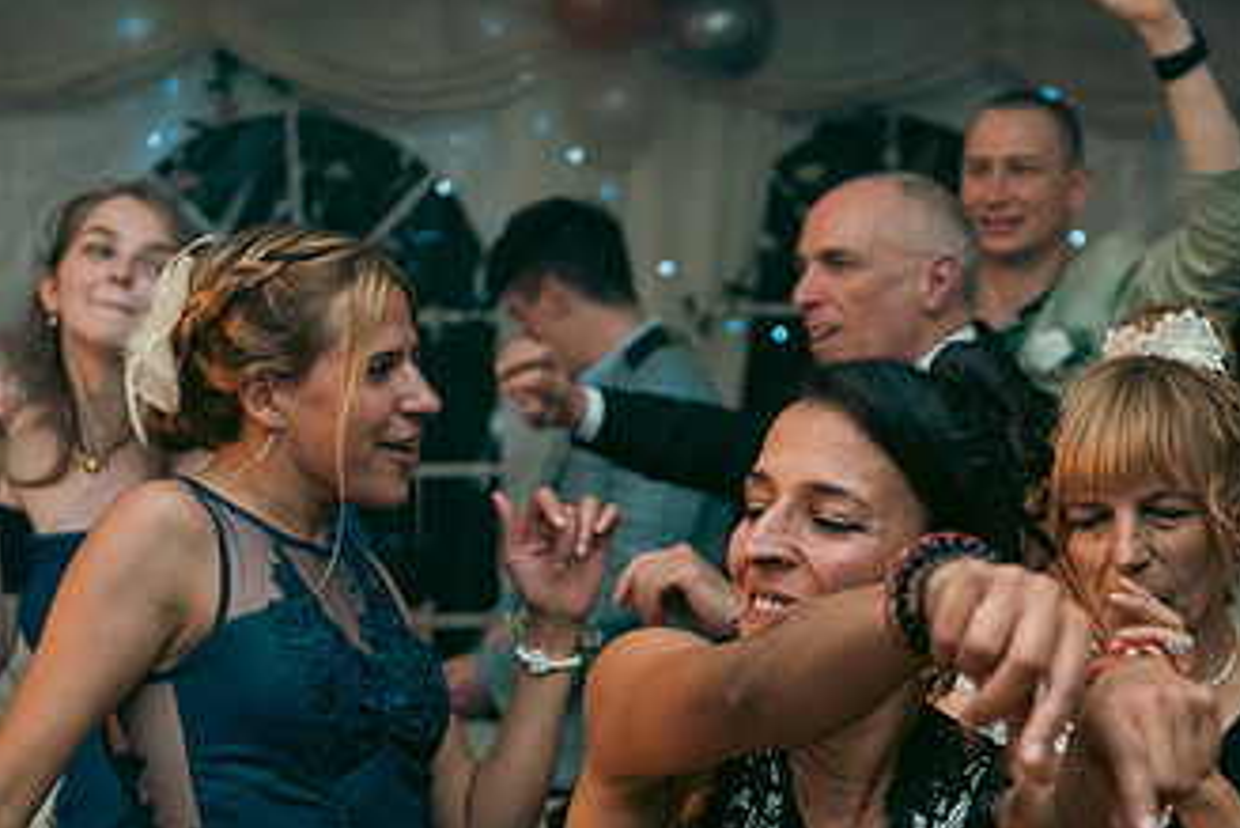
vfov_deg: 15.9
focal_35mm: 85
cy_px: 720
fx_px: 2929
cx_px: 790
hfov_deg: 23.8
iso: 800
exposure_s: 1/160
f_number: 3.5
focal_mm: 48
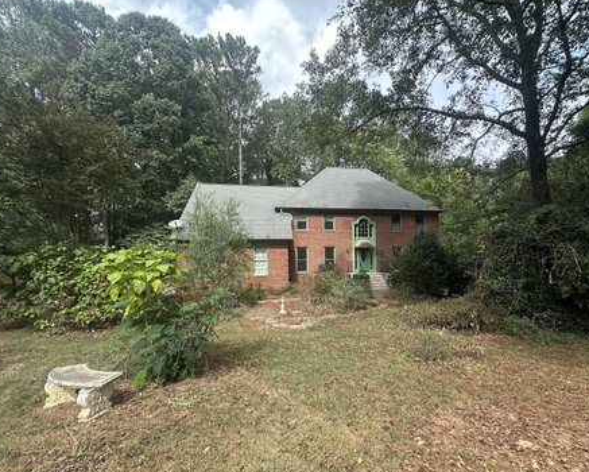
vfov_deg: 80.4
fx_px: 279
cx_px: 325
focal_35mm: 16
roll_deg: +0.3
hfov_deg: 92.8
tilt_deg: +2.8
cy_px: 244
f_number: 2.2
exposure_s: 1/406
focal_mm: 2.22
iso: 40
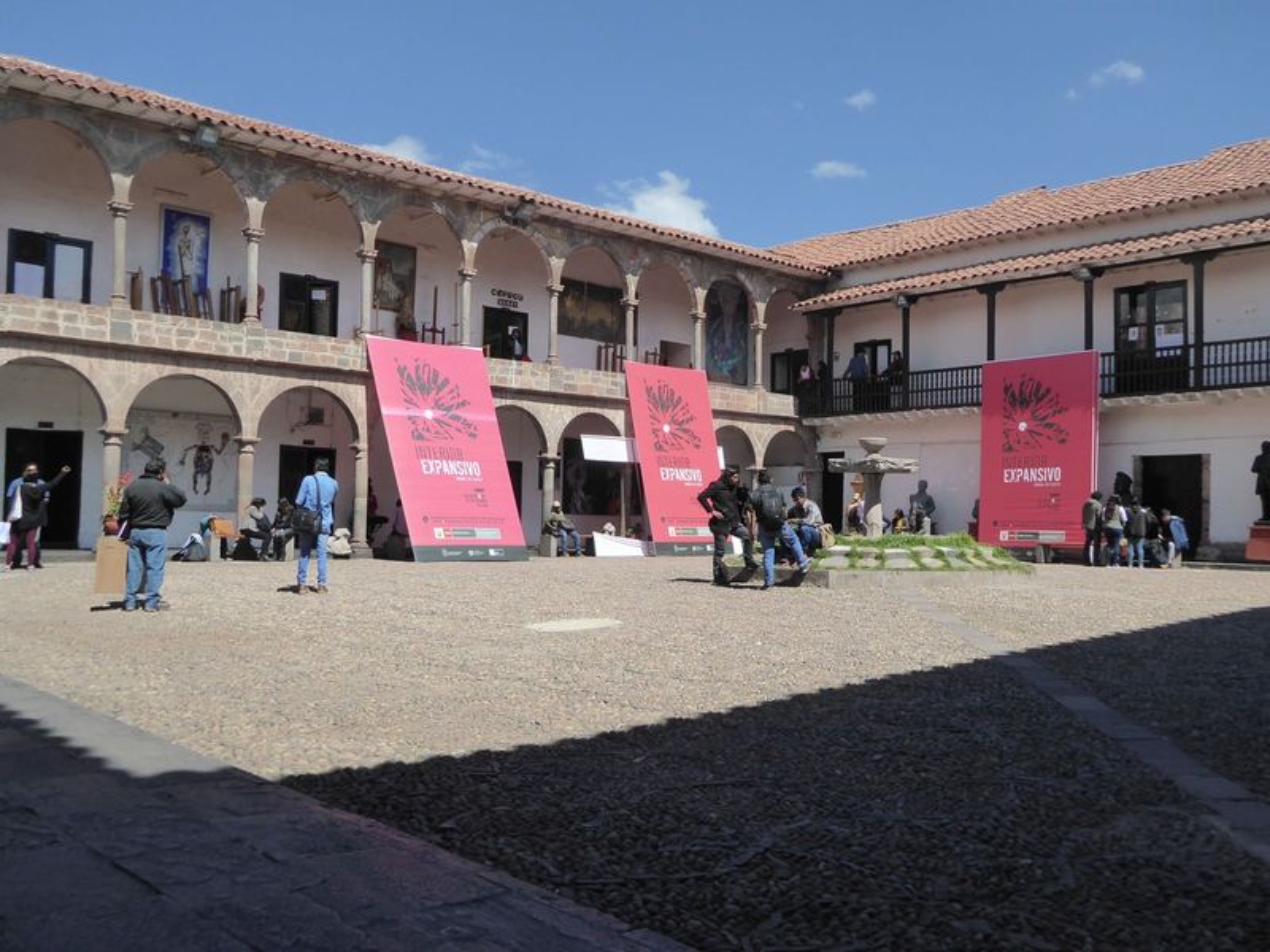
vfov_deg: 41.8
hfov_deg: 54.0
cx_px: 635
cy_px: 476
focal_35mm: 34
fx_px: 1247
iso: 160
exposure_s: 1/800
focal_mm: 5.8
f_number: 4
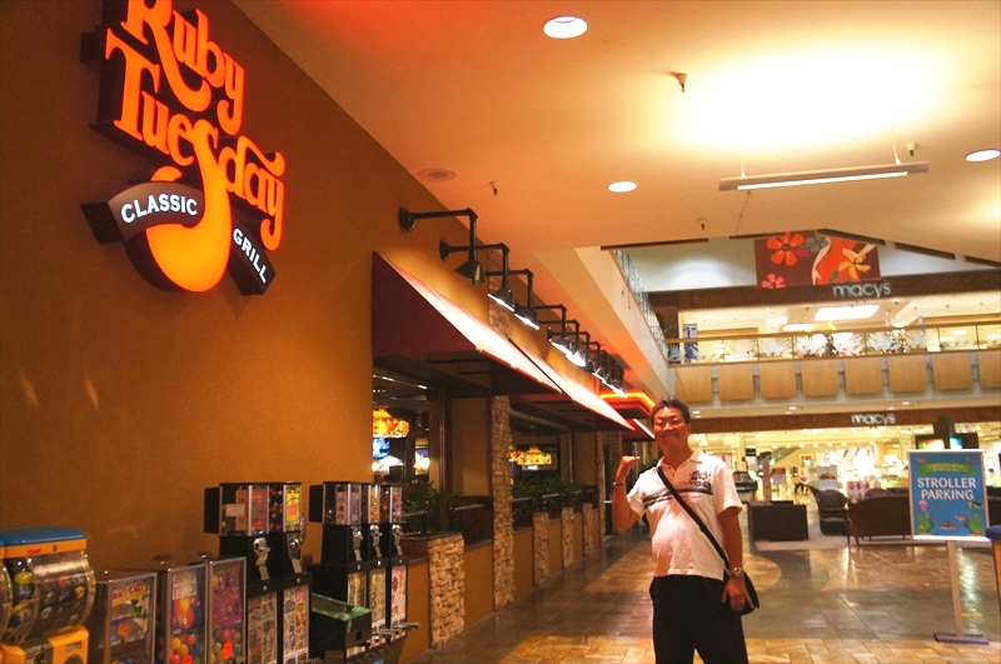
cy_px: 332
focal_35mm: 30
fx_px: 833
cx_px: 500
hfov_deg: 62.0
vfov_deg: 43.5
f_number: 4
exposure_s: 1/100
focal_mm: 20
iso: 1600
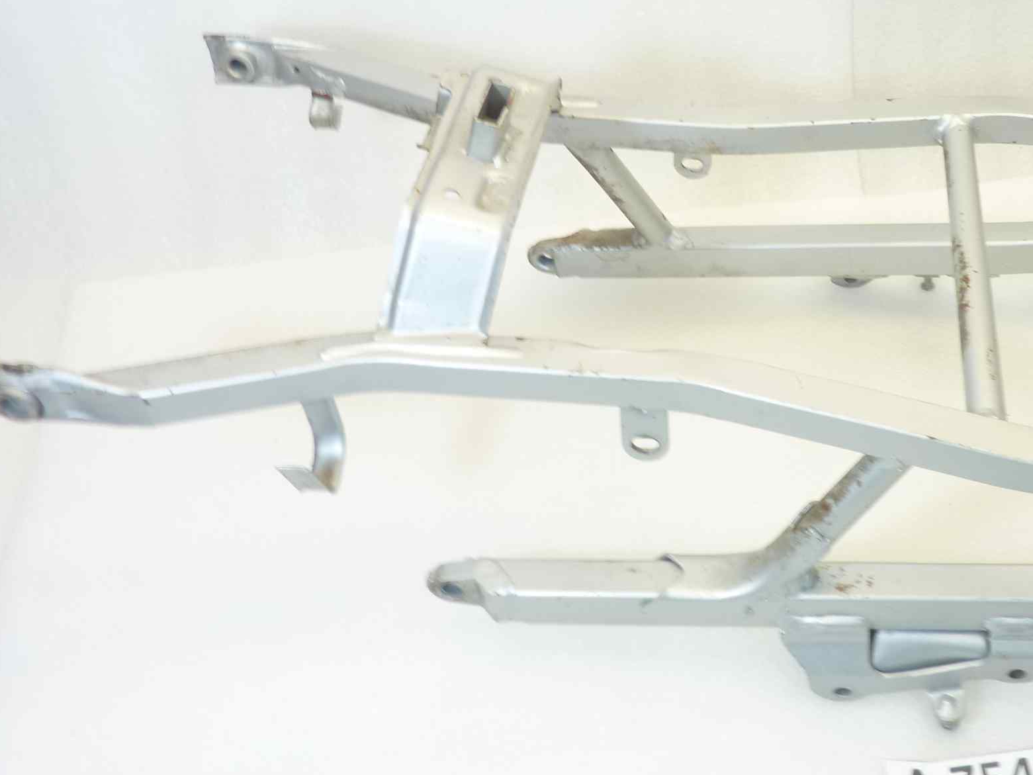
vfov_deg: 34.8
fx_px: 1224
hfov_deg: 44.2
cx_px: 780
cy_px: 253
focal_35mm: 41
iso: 80
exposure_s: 1/20
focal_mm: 4.1
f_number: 3.3
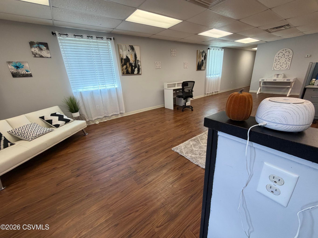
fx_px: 129
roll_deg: +4.3
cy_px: 119
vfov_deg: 85.7
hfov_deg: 102.1
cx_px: 159
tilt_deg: -18.9
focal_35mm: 14
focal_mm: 2.22
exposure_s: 1/120
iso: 200
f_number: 2.2
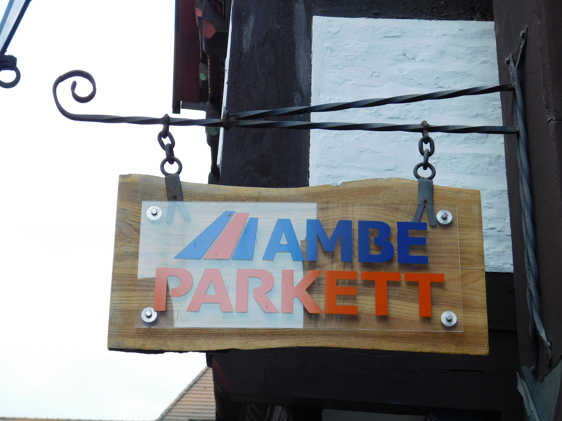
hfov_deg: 27.4
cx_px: 281
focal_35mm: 71
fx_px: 1153
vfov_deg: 20.7
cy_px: 210
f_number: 4.3
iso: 125
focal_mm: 12.6
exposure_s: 1/40
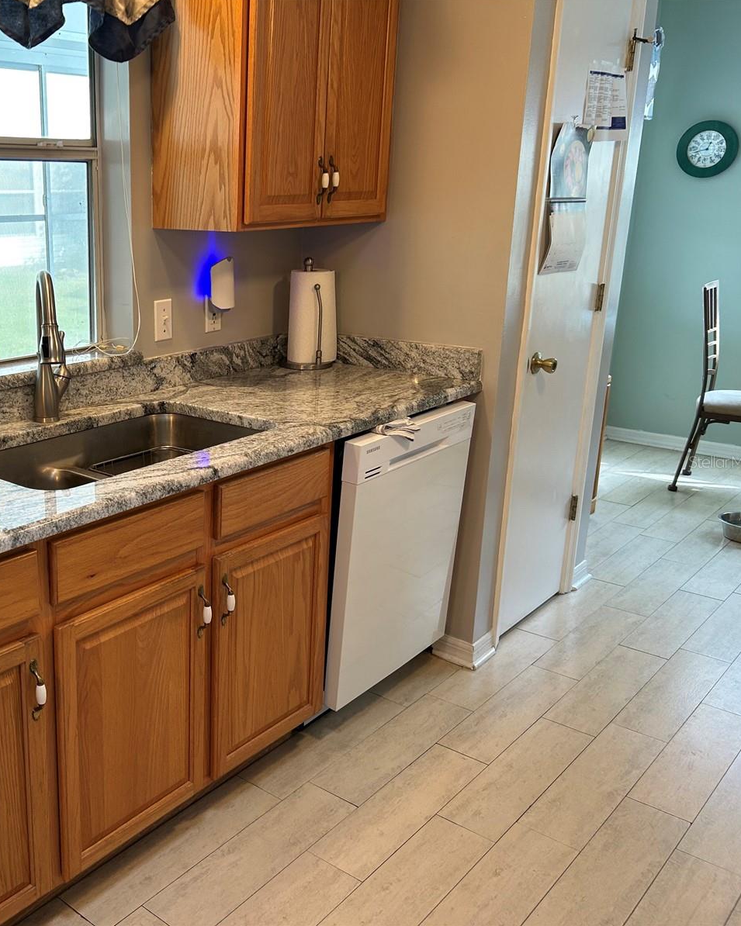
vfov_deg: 52.8
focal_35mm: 34
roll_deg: +1.2
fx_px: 932
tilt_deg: -16.6
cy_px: 461
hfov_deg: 41.4
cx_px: 141
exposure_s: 1/60
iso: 80
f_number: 1.5
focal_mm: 5.7
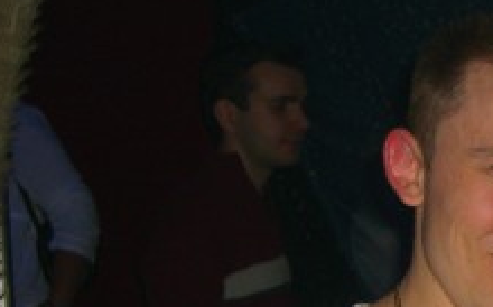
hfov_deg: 17.7
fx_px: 1476
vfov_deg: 11.6
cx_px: 657
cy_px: 385
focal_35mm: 110
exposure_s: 1/60
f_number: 2.8
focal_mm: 7.9
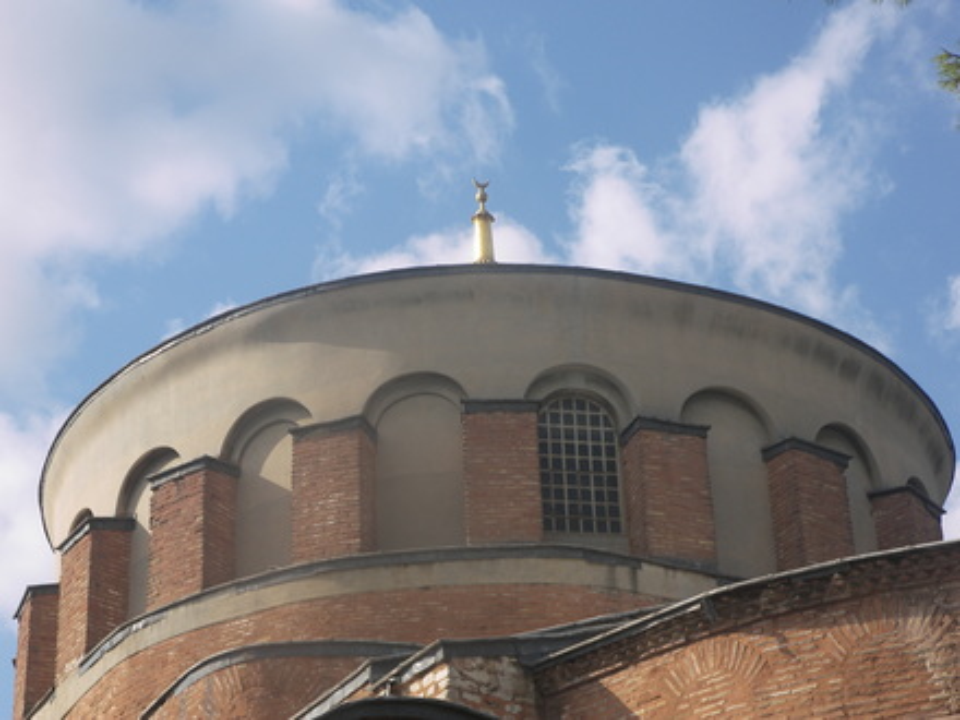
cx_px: 480
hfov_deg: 20.4
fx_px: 2662
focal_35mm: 96
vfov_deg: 15.4
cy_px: 360
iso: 50
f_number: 4
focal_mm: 20.2
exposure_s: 1/500
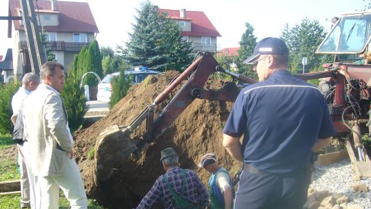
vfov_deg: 30.4
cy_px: 125
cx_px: 182
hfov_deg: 51.6
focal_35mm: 39
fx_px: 384
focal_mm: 5.8
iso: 100
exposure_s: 1/125
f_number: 5.6
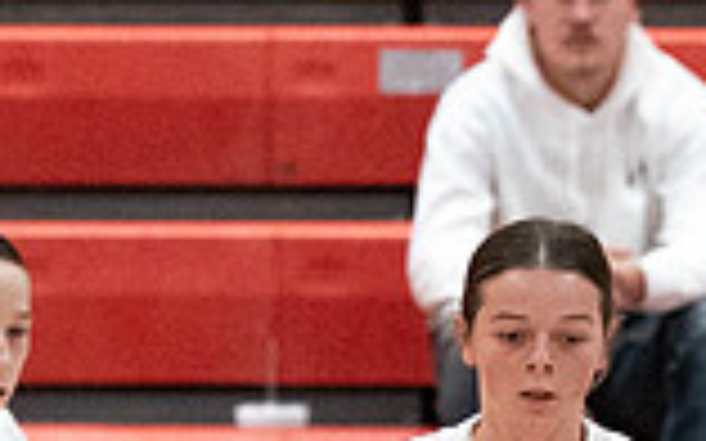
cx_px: 558
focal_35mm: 1190
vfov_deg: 1.1
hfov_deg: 1.8
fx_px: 22888
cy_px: 572
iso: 5000
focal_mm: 159
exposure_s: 1/1000
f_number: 2.8
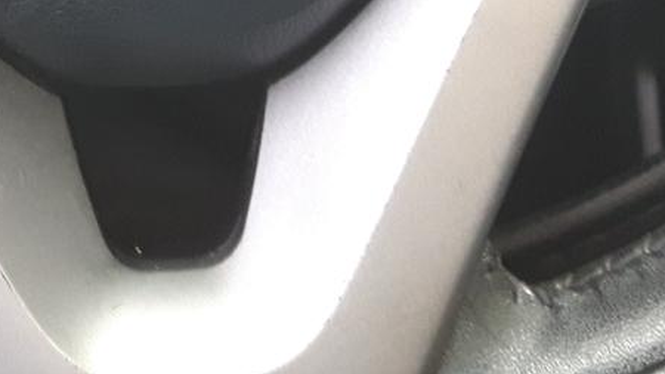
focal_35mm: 96
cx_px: 86
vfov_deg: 11.9
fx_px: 1693
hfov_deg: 21.8
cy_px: -238
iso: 200
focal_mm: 3.7
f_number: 1.9
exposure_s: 1/17
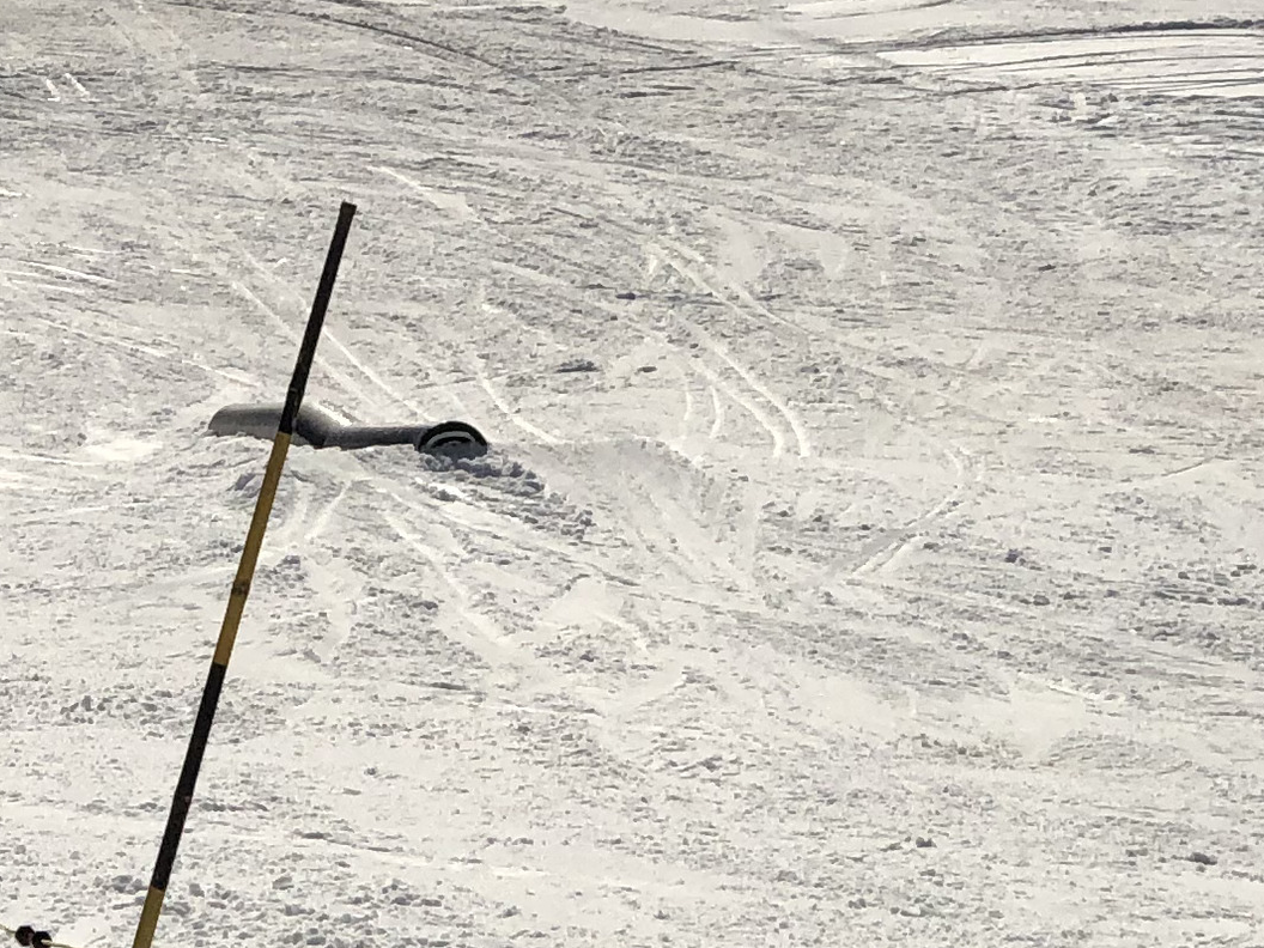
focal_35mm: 197
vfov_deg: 7.5
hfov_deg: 10.0
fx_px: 7193
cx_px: 323
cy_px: 102
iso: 20
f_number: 2.4
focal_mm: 6
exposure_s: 1/6897
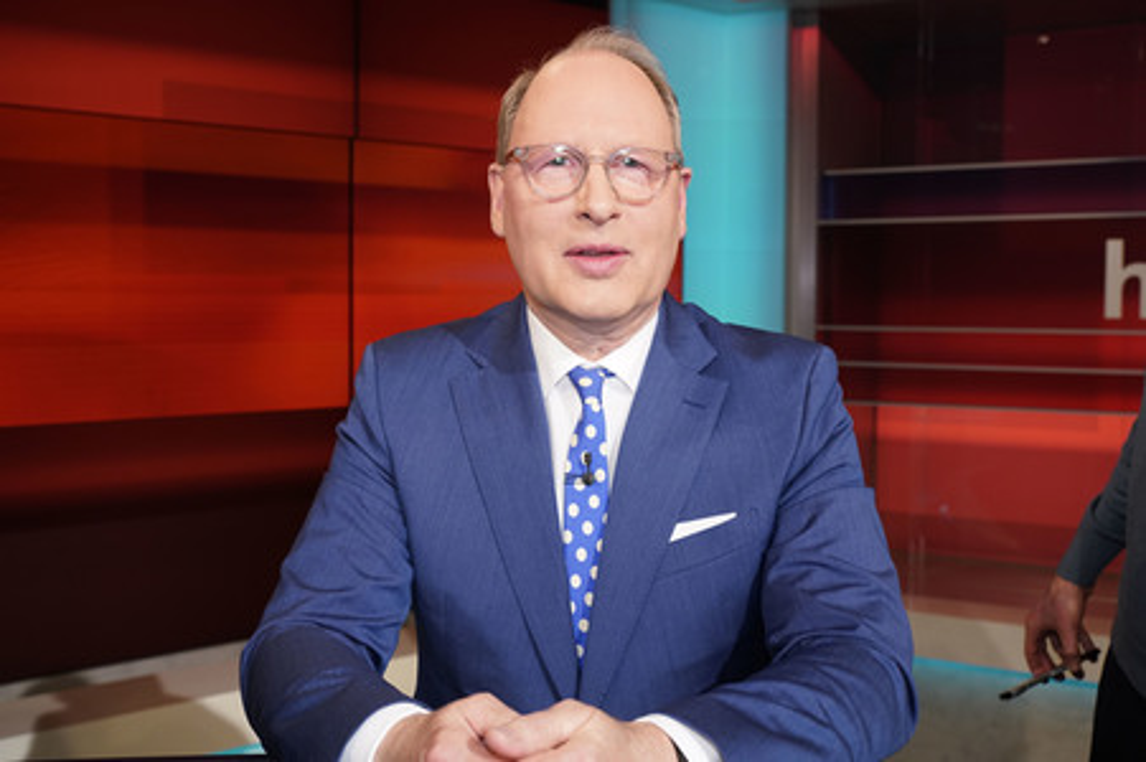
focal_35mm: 37
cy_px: 381
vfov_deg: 35.9
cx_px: 573
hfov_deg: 51.9
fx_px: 1177
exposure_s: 1/125
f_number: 5.6
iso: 2000
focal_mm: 37
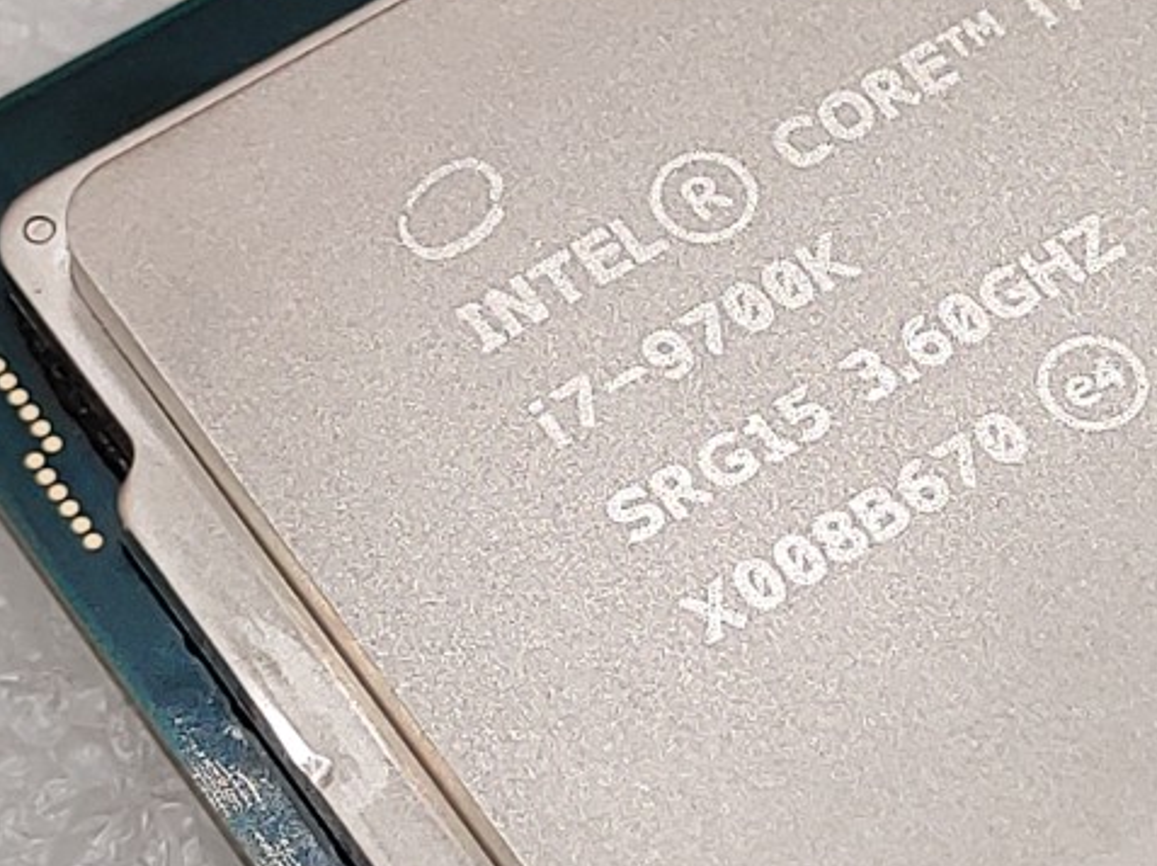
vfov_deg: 10.7
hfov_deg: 14.2
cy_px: 497
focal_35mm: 139
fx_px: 4642
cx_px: 733
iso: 50
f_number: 1.8
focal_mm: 4.36
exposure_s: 1/238
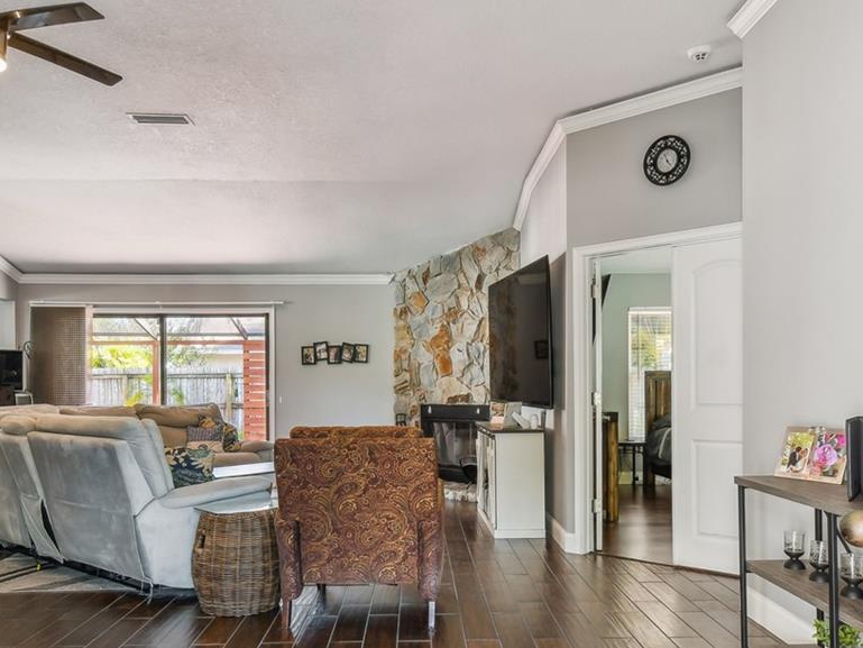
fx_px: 748
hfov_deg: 60.0
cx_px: 432
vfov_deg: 46.6
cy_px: 383
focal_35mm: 30
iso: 100
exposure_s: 1/2
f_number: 7.1
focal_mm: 10
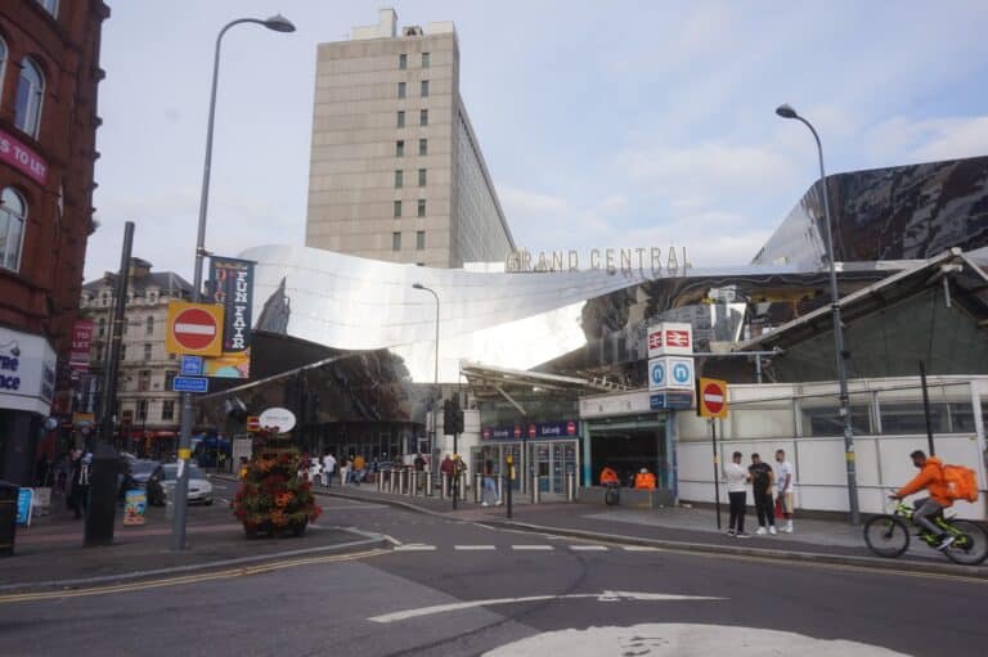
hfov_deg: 73.8
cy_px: 328
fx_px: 658
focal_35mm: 24
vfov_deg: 53.1
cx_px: 494
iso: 100
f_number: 11
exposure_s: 1/80
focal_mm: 16
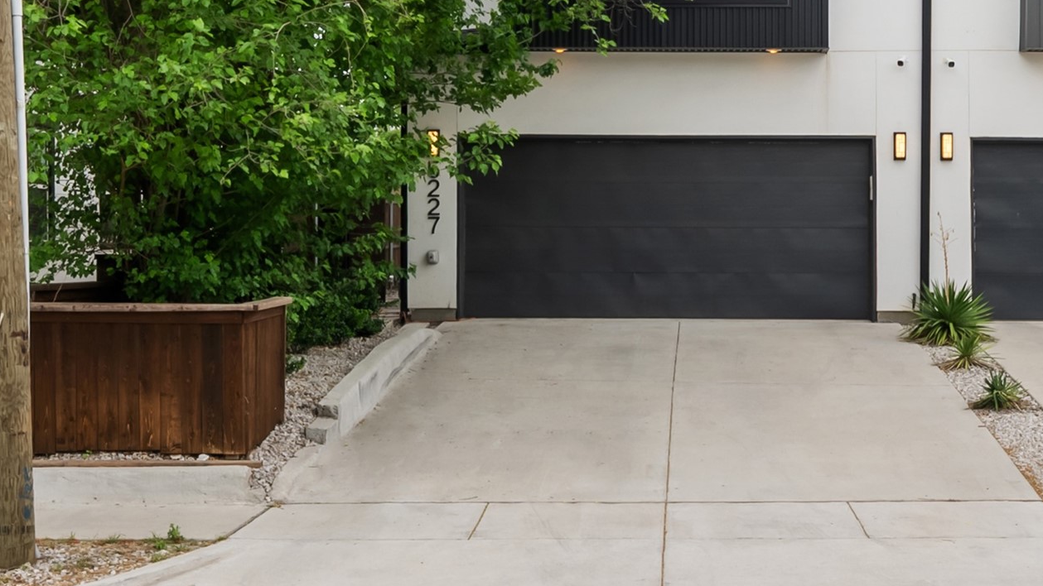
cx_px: 669
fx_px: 1549
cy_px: 35
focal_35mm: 56
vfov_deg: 20.9
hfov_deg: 36.9
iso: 125
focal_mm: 21
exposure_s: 1/30
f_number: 11
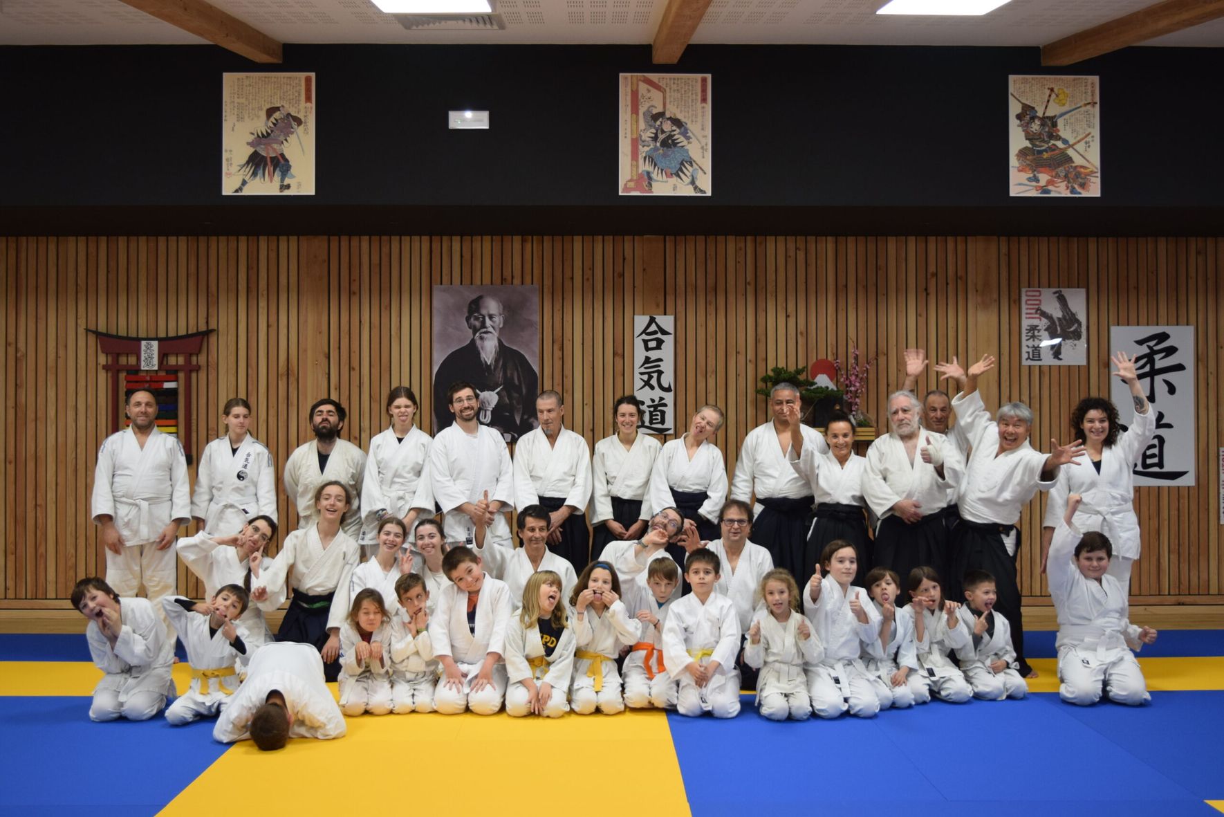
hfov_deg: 51.3
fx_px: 1275
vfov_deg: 35.5
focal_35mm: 38
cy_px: 408
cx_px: 612
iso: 800
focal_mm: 25
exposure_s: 1/60
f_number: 4
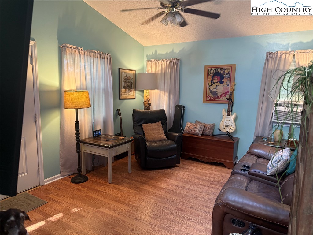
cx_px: 156
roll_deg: -0.8
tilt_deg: -7.8
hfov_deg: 71.6
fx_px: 217
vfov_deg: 56.8
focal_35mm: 24
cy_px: 118
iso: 320
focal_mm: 6.76
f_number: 1.78
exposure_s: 1/60
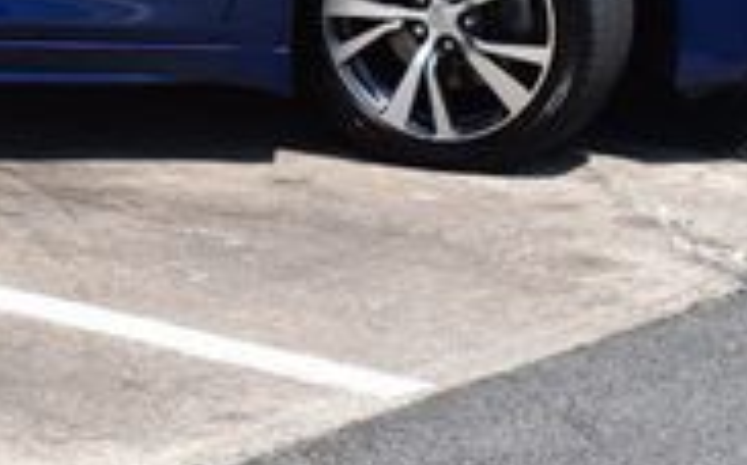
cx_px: -282
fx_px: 3372
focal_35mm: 166
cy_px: -78
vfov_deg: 7.8
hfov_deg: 12.2
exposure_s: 1/500
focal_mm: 31
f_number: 11
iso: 400
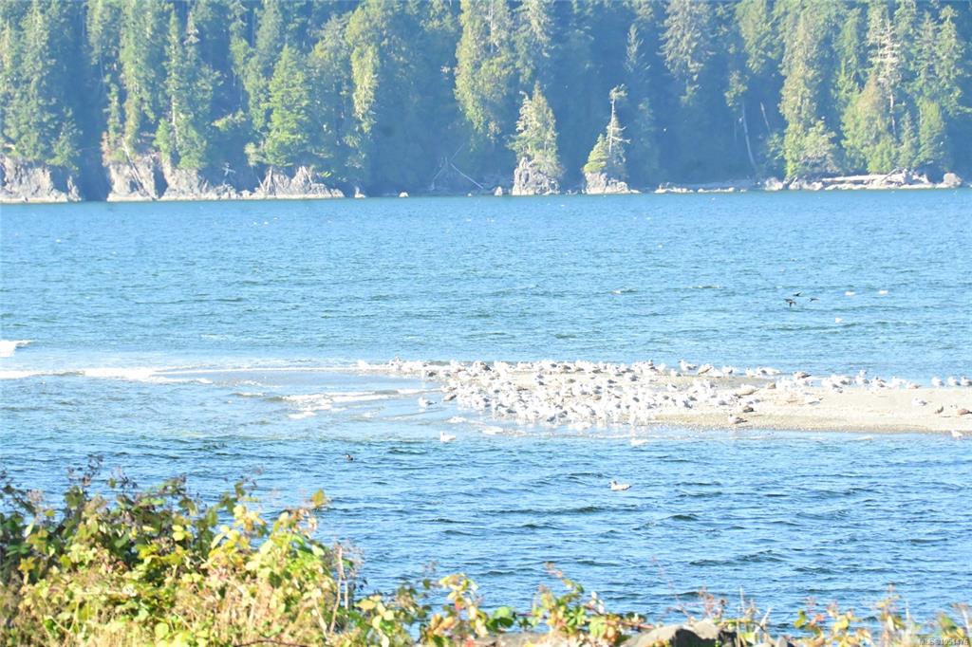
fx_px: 8097
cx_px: 486
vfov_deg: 4.6
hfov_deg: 6.9
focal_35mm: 300
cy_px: 324
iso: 5000
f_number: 11
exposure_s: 1/1500
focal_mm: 200
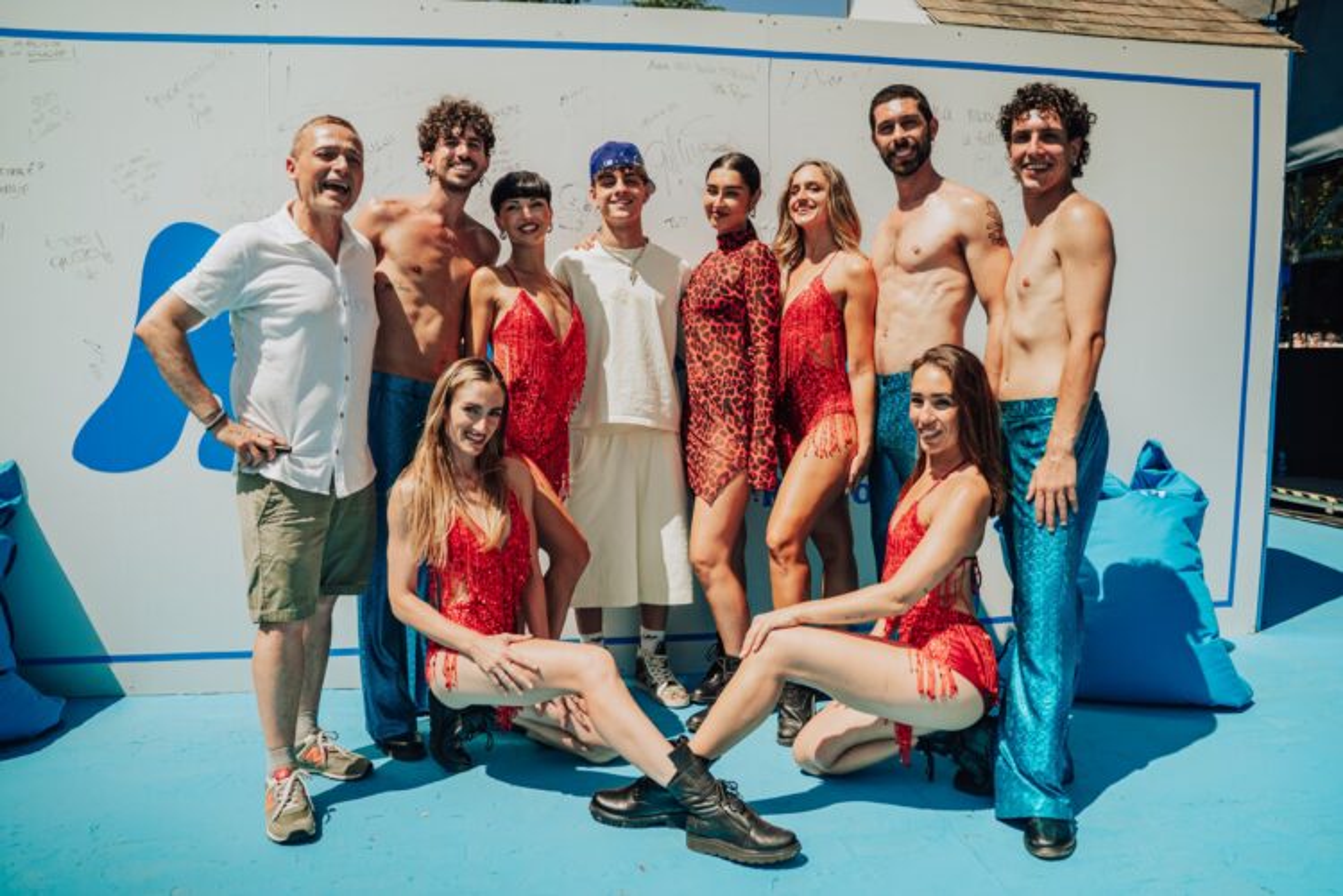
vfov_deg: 49.5
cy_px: 485
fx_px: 969
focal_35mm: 26
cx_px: 672
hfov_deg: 69.4
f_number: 2.8
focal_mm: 24
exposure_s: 1/250
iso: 160
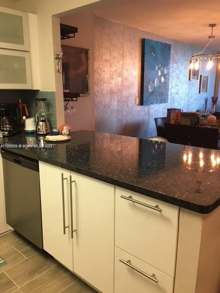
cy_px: 146
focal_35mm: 29
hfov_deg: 48.2
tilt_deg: -12.7
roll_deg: -0.5
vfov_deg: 61.7
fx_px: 246
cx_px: 110
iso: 125
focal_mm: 4.15
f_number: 2.2
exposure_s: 1/30
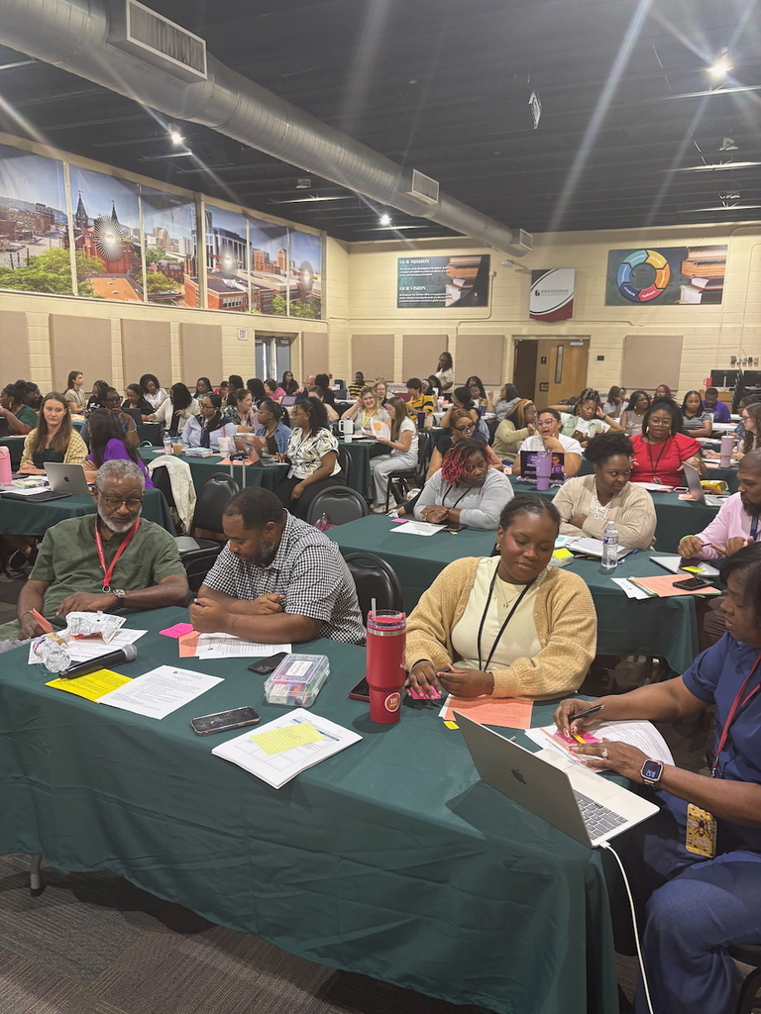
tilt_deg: -11.3
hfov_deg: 53.1
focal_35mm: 26
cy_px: 507
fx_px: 762
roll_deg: -0.9
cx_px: 380
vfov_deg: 67.3
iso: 125
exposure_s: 1/60
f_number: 1.6
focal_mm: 5.96
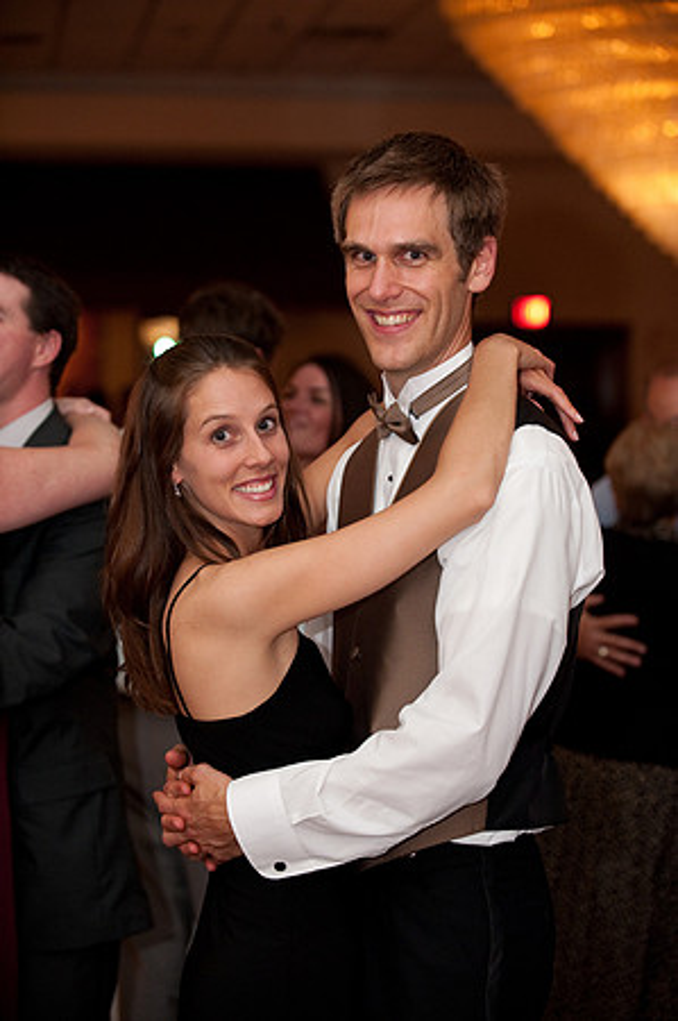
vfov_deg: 22.6
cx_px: 339
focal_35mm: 90
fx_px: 2548
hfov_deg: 15.2
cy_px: 510
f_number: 4
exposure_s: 1/60
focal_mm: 90
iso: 1600
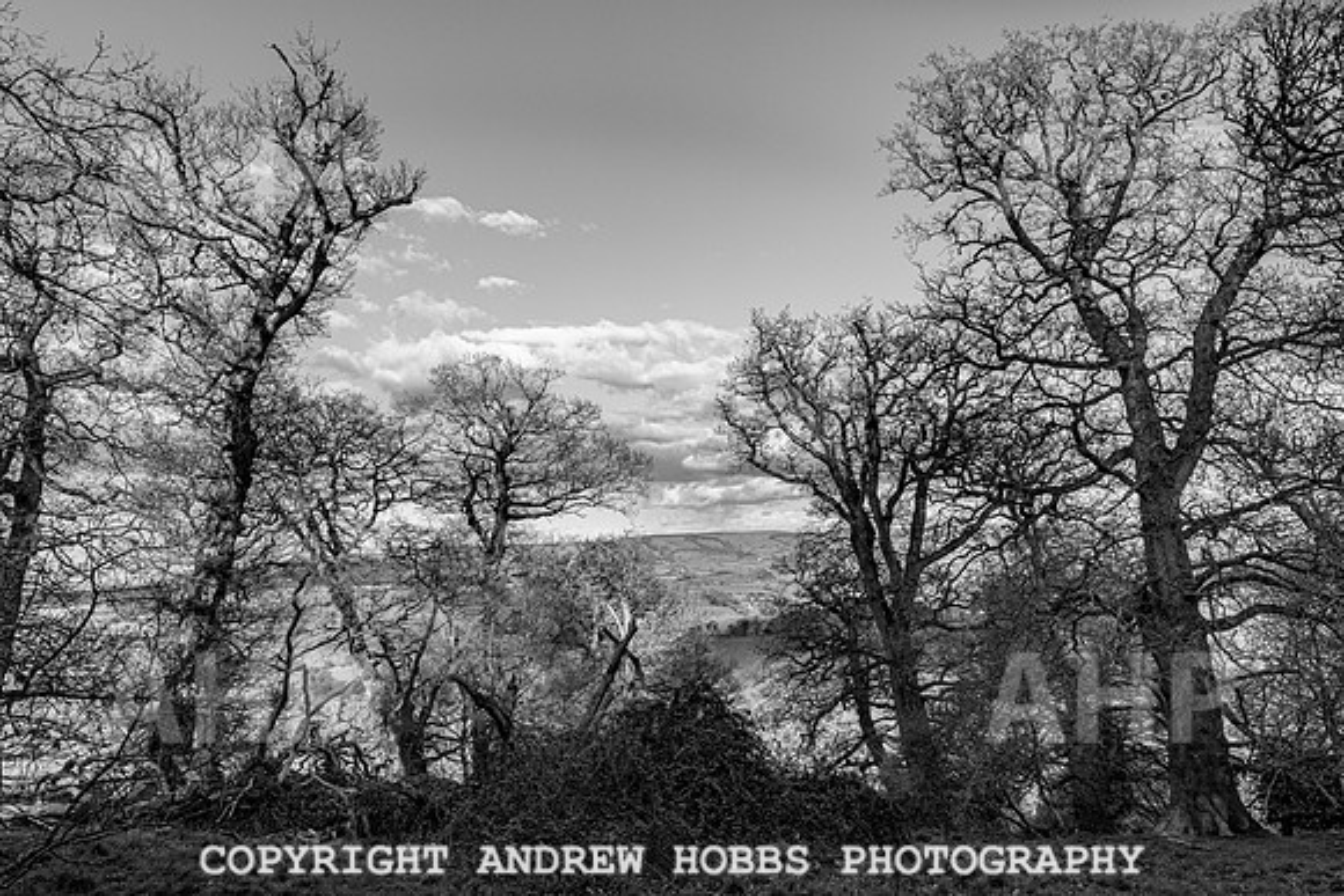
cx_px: 637
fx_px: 1092
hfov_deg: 63.2
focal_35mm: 29
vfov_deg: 44.4
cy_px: 350
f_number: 5
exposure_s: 1/800
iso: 125
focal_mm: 24
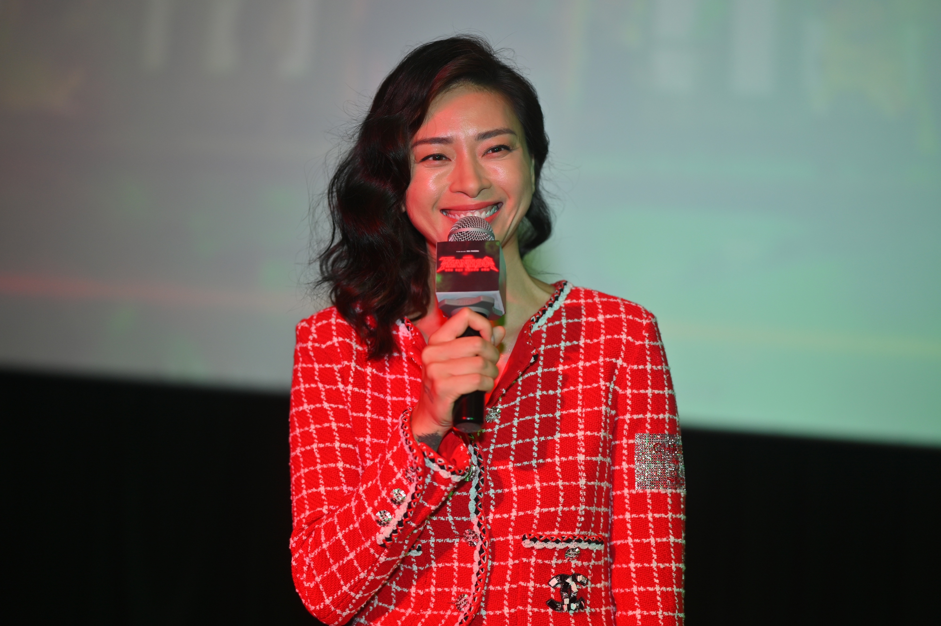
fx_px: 2220
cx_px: 470
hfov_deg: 23.9
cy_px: 313
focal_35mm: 85
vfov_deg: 16.1
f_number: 1.8
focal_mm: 85
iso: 160
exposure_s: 1/160
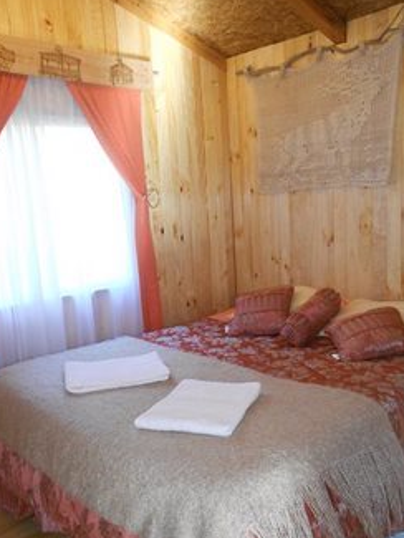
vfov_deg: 56.8
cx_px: 202
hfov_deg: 44.2
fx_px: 498
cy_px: 286
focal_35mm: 32
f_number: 3.2
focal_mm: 4.6
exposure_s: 1/30
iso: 320
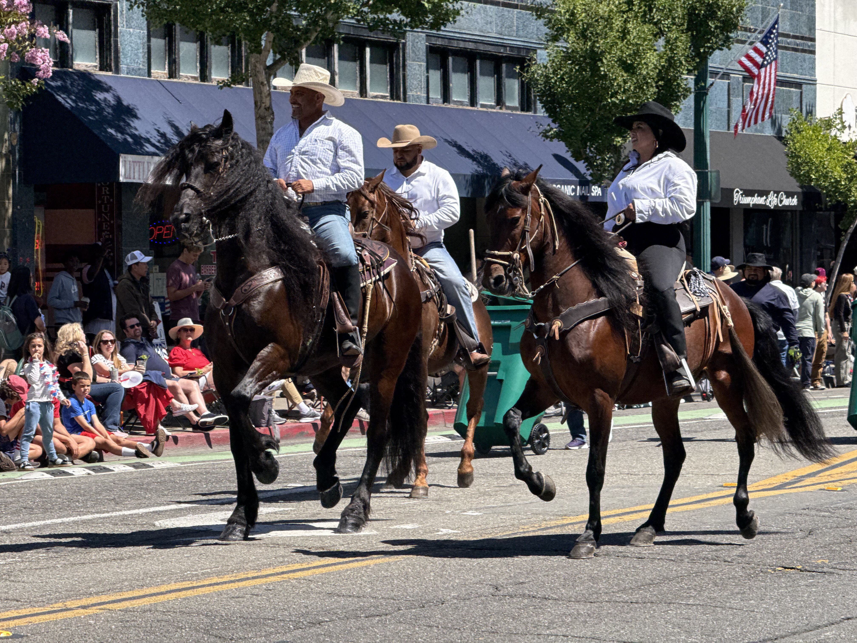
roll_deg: +0.0
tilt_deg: -1.2
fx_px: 2971
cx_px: 428
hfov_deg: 16.4
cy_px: 322
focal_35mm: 120
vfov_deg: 12.3
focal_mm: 15.66
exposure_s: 1/1064
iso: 64
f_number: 2.8
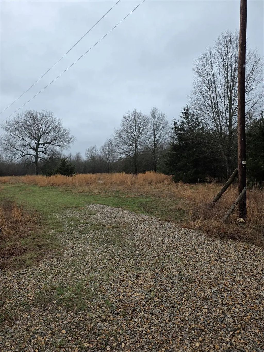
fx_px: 234
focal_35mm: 23
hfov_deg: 58.9
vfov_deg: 73.9
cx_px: 132
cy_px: 176
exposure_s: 1/2657
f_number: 1.7
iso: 80
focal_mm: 6.25
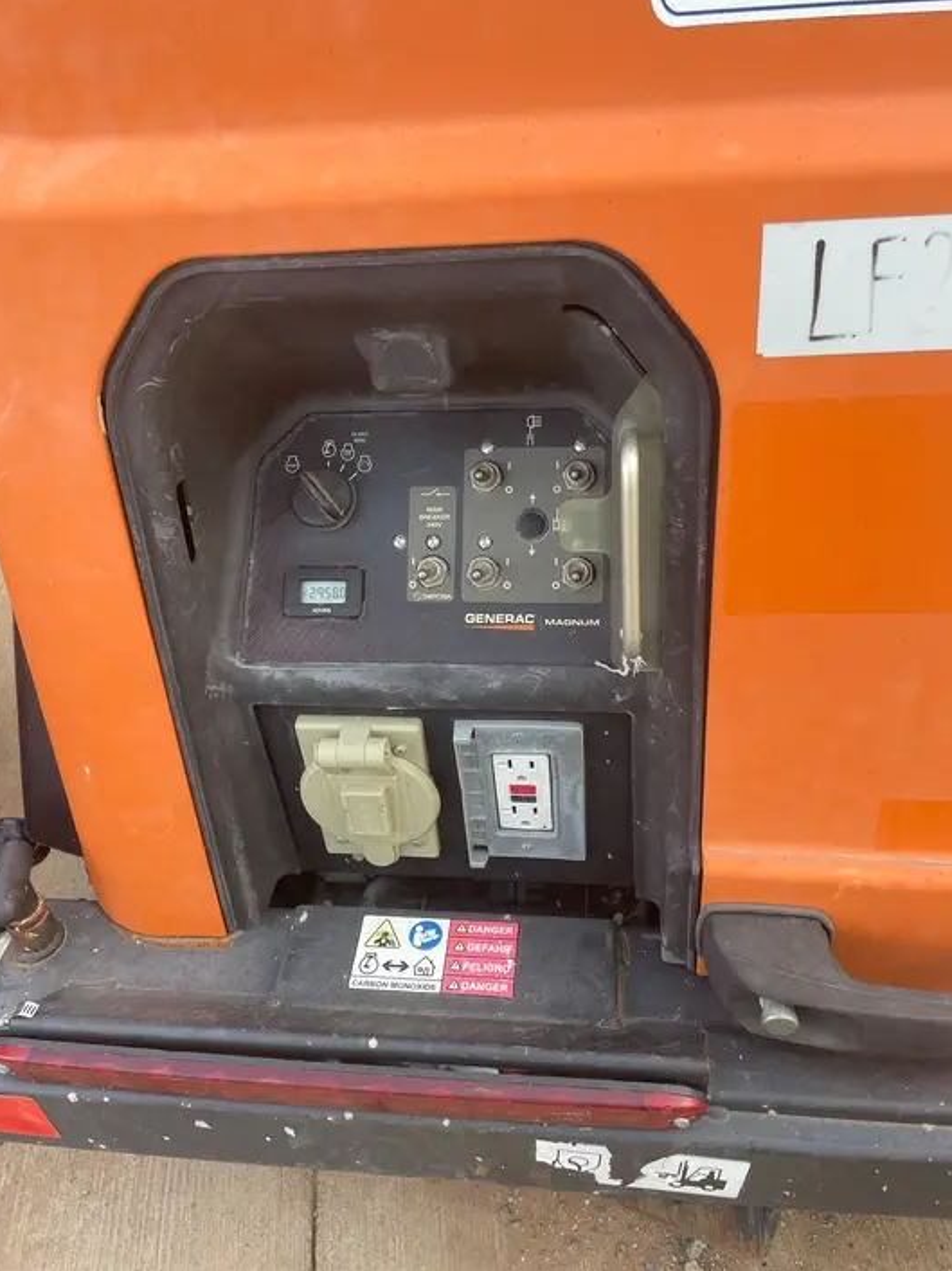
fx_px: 991
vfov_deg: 65.3
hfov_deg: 51.3
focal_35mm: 27
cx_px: 484
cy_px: 613
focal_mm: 4.2
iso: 32
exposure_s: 1/159
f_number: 1.6
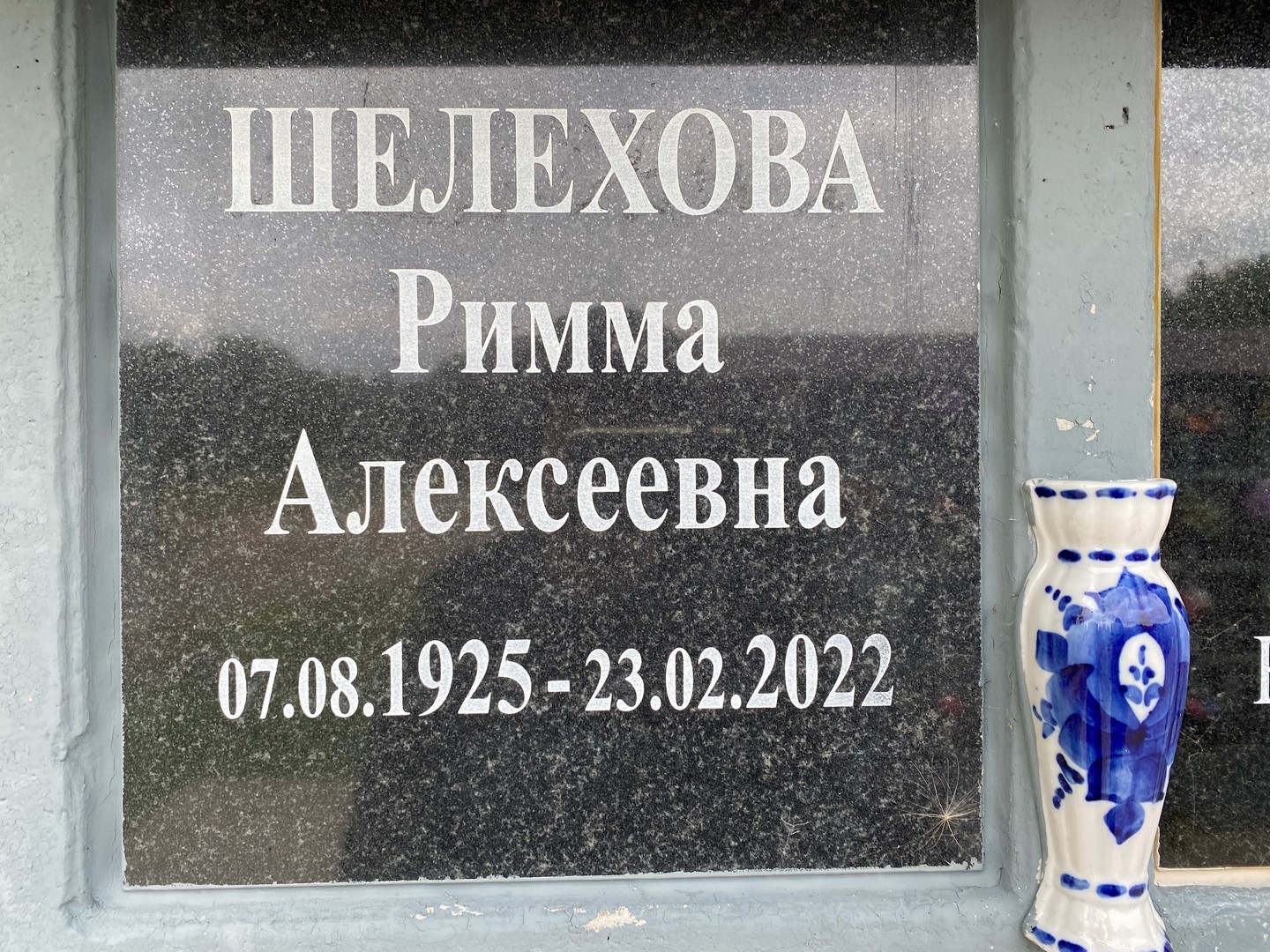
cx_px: 635
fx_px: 954
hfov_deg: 67.3
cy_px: 476
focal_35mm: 26
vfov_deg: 53.1
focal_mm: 4.25
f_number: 1.8
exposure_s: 1/292
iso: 32
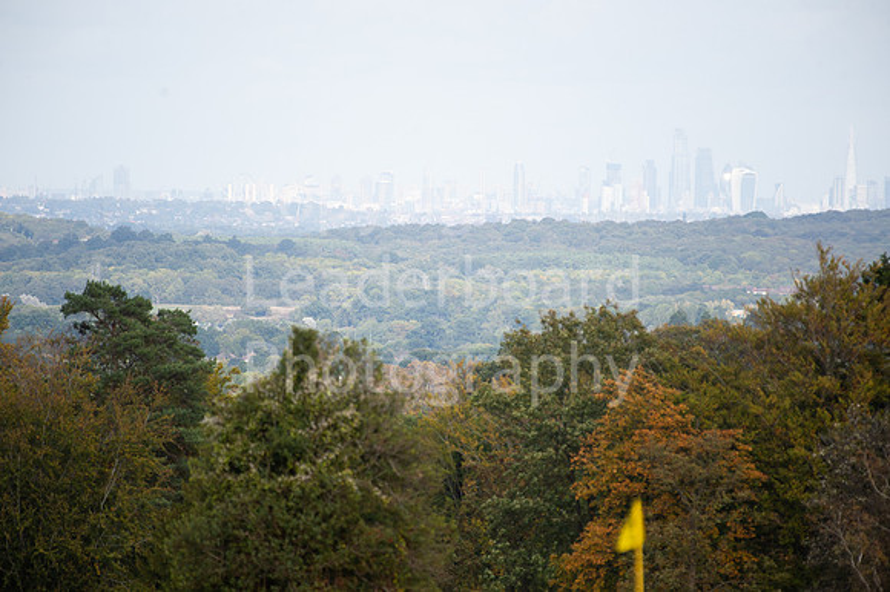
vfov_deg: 2.7
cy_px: 296
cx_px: 445
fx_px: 12354
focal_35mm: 500
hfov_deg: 4.1
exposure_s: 1/1600
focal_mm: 500
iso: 500
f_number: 5.6
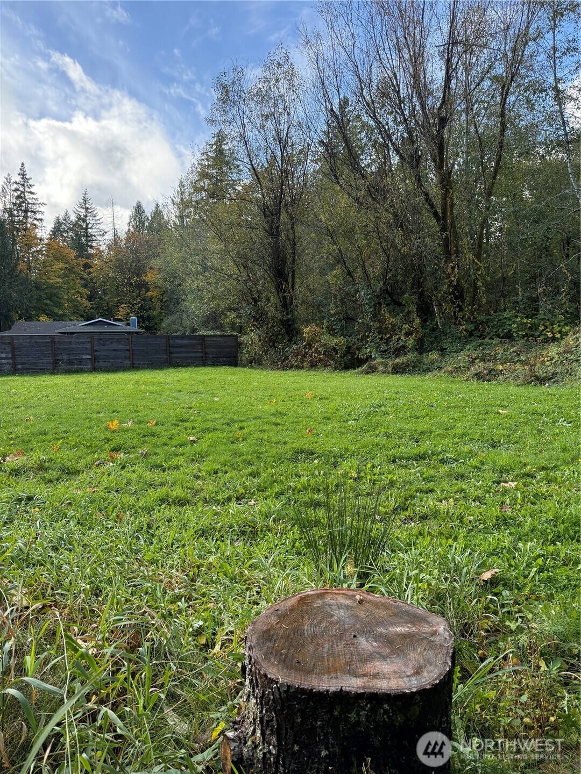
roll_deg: +1.2
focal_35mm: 24
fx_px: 537
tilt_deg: -4.0
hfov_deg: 56.8
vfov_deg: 71.6
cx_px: 290
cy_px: 387
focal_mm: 6.76
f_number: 1.78
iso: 100
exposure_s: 1/1156
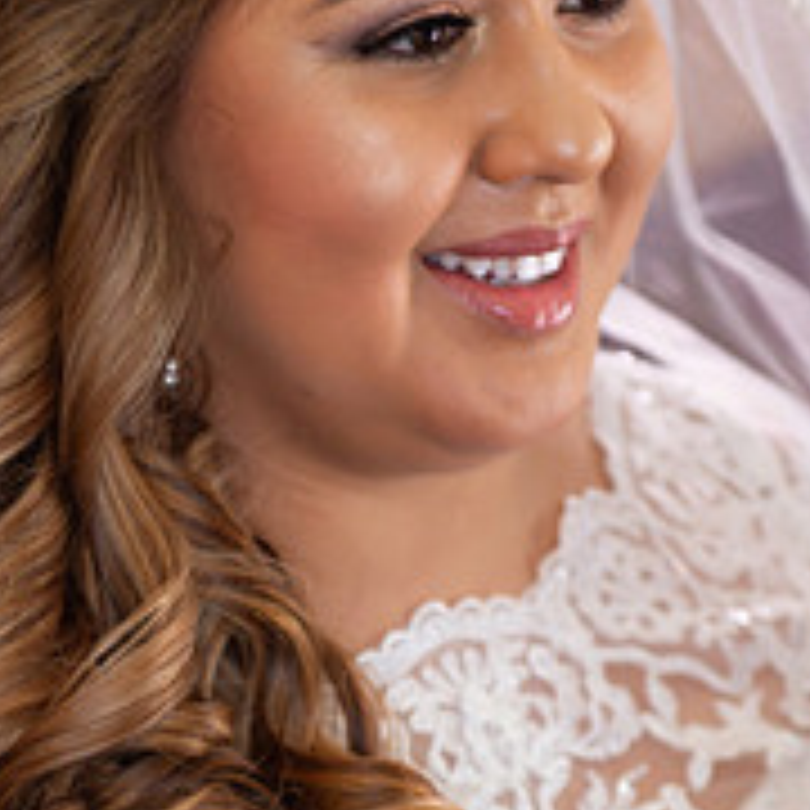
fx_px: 5083
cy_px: 828
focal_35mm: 192
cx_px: 315
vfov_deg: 9.0
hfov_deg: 9.1
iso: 400
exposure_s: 1/60
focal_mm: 70
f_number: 2.8
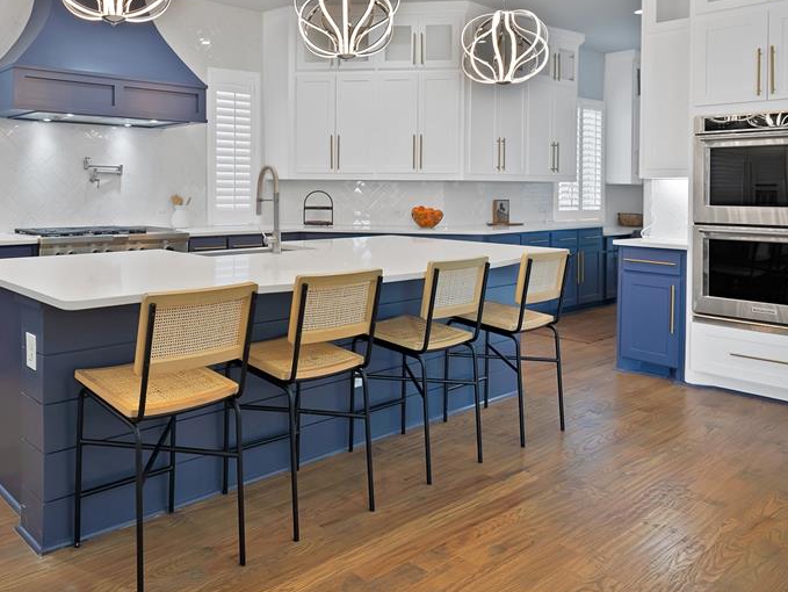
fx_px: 661
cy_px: 200
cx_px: 241
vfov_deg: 47.5
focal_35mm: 29
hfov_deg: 59.7
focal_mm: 20
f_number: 3.2
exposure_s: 1/30
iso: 640
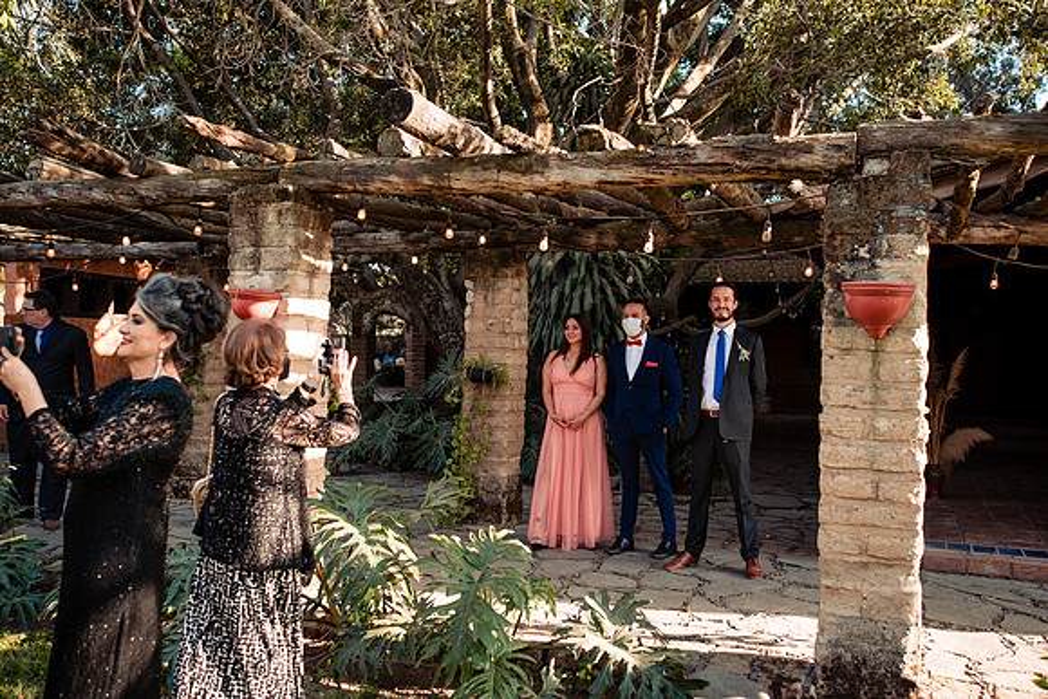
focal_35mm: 35
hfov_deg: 54.4
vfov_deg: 37.9
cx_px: 524
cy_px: 350
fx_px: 1019
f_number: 4
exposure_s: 1/100
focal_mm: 35
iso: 125
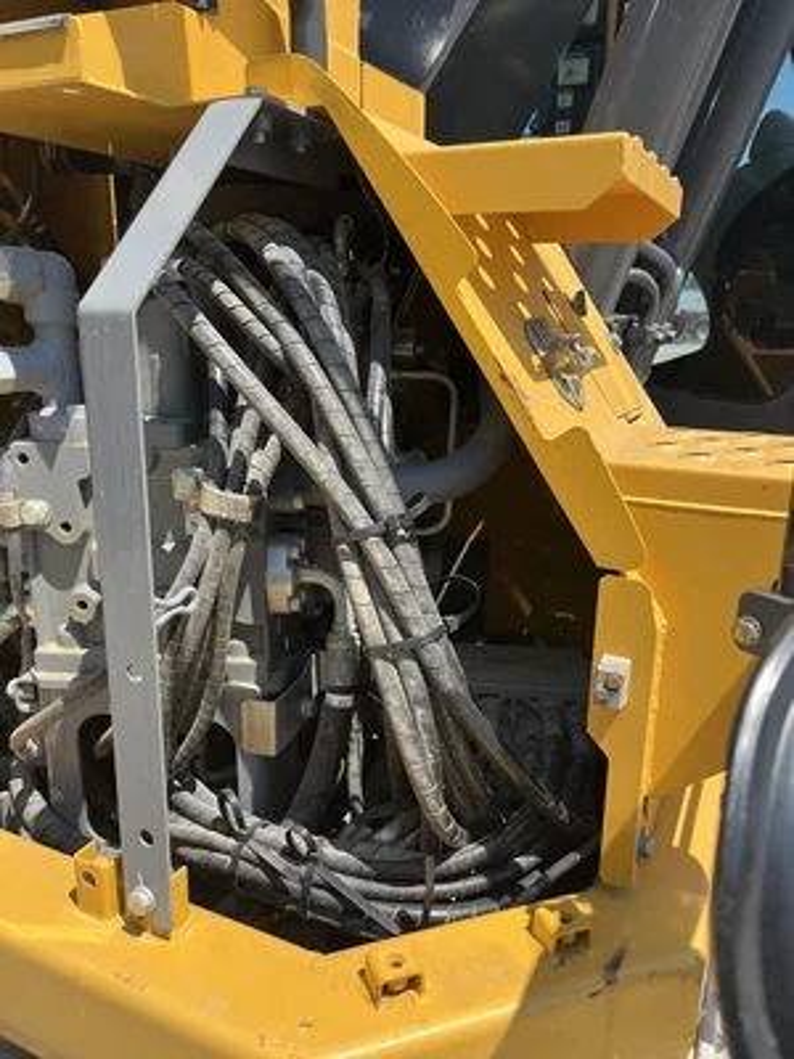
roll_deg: -1.6
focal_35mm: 26
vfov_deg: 67.3
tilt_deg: -14.9
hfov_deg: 53.1
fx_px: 795
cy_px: 530
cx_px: 397
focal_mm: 5.1
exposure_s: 1/1600
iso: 50
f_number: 1.6
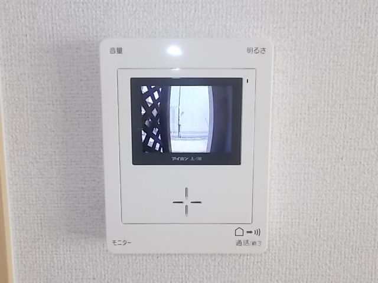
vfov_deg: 36.8
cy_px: 142
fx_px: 426
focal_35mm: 39
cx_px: 189
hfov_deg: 47.9
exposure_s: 1/30
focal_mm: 6.9
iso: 200
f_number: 3.9
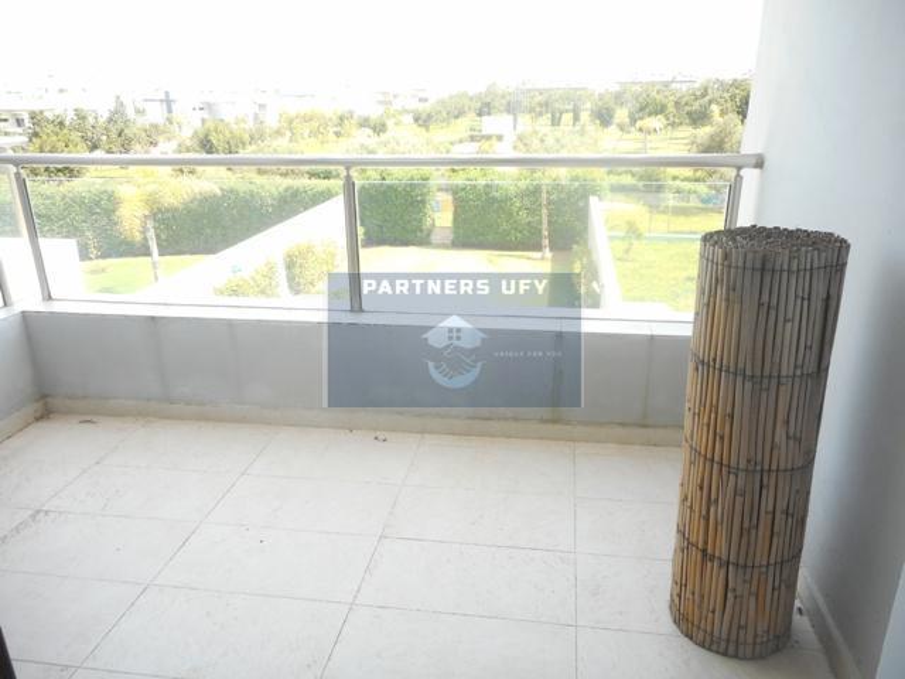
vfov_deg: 54.9
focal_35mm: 25
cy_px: 340
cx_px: 452
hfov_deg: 69.4
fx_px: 654
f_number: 3.7
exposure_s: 1/80
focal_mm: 4.5
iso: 80
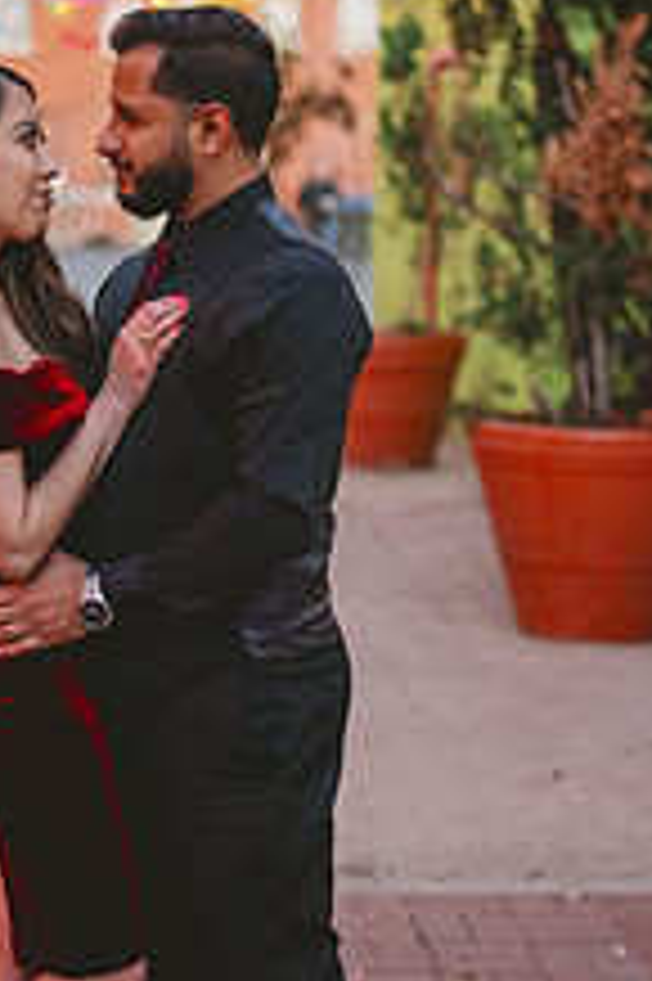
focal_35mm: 103
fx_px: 2802
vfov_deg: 19.8
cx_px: 110
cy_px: 558
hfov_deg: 13.2
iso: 1600
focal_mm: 50
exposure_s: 1/500
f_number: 2
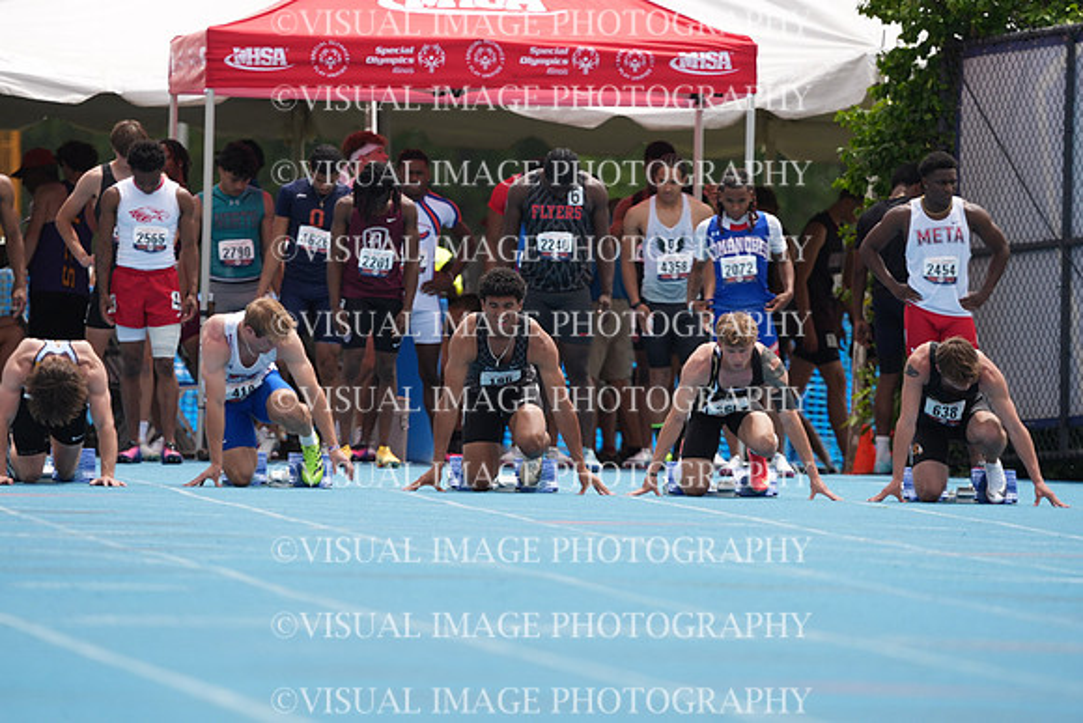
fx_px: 18053
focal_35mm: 600
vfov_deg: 2.3
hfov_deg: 3.4
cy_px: 362
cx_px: 542
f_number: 6.3
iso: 500
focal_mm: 600
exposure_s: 1/1600
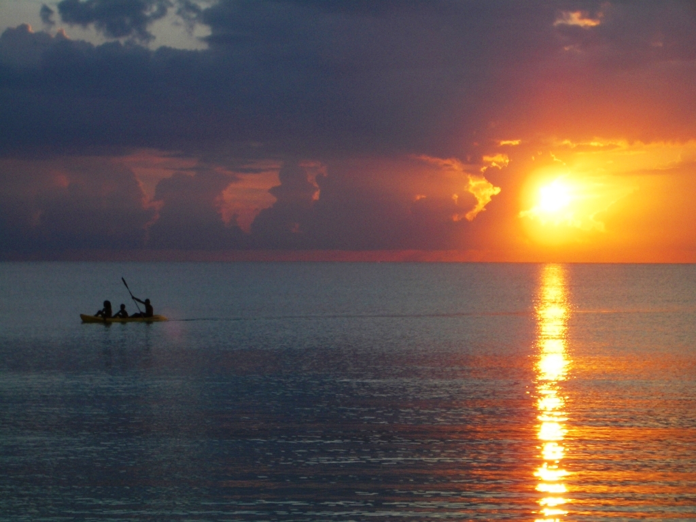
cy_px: 261
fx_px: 2111
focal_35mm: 105
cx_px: 348
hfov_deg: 18.7
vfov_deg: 14.1
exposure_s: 1/250
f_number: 4.8
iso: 50
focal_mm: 17.4
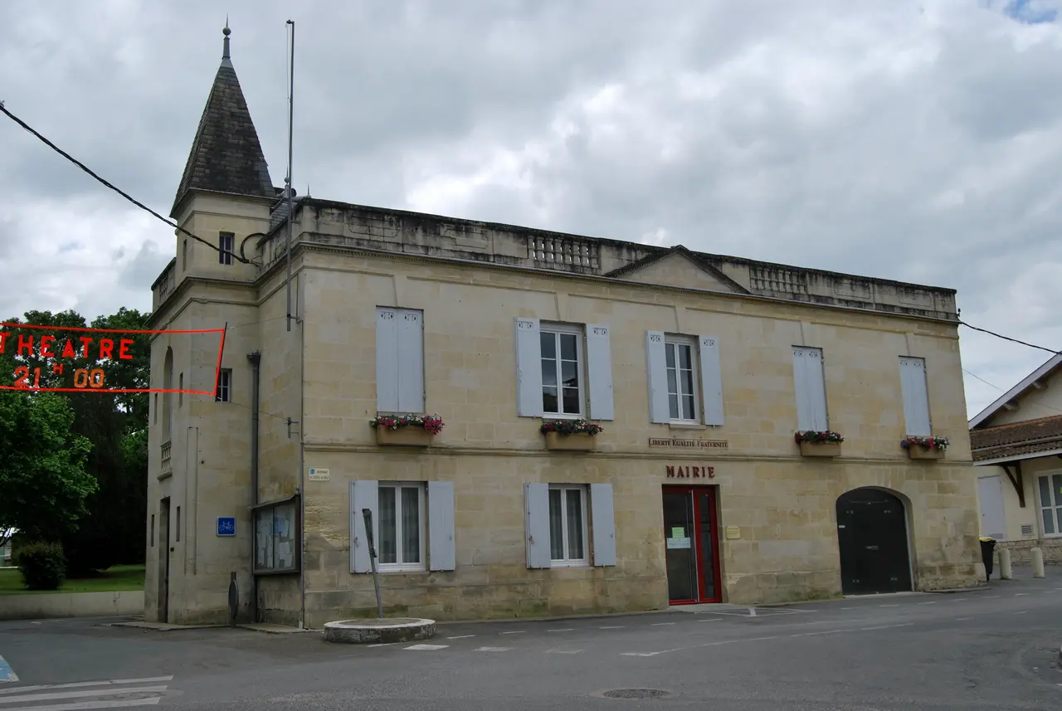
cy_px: 356
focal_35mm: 36
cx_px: 531
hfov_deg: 53.1
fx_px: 1063
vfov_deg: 37.0
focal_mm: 24
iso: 100
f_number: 9
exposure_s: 1/320
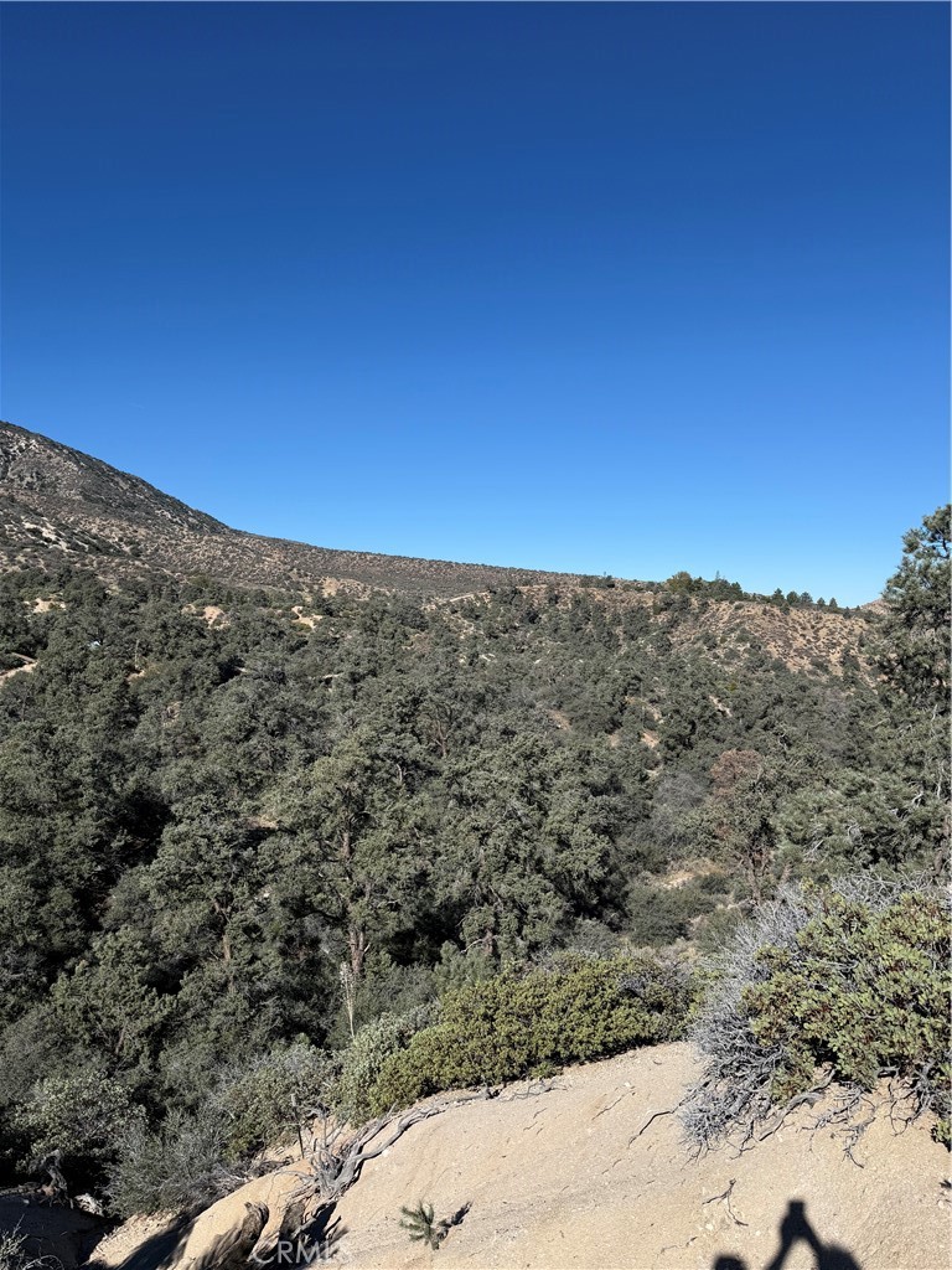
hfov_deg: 56.8
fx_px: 880
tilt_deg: -2.0
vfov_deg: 71.6
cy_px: 635
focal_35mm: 24
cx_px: 476
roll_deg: -1.4
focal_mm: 6.76
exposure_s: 1/6173
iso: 80
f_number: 1.78
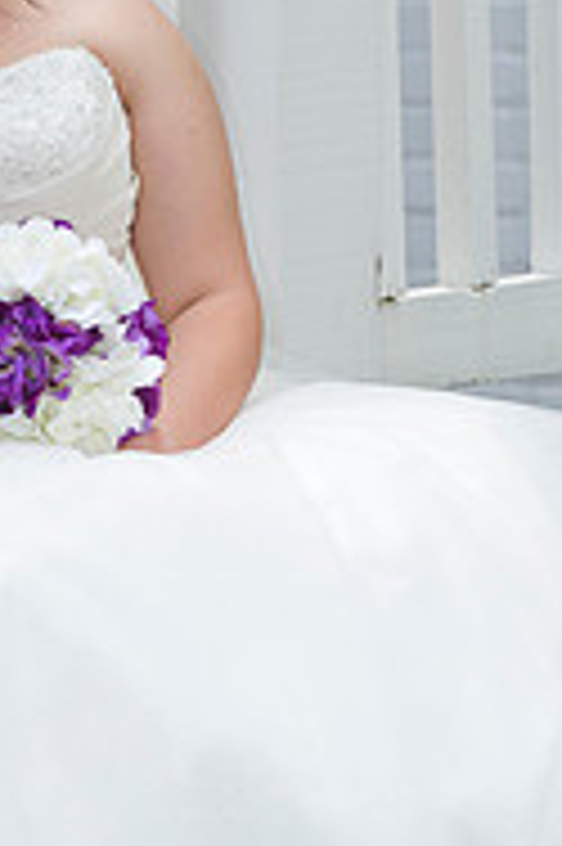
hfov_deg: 3.8
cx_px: 25
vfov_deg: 5.7
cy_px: 504
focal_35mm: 360
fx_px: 8445
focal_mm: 150
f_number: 5.6
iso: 320
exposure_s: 1/200
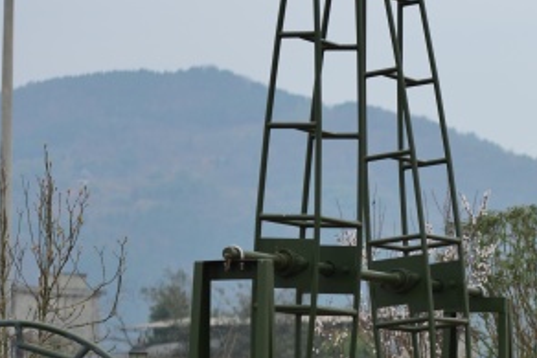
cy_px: 325
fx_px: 2865
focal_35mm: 192
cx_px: 616
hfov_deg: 10.6
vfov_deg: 7.1
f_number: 2.8
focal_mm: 70
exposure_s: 1/125
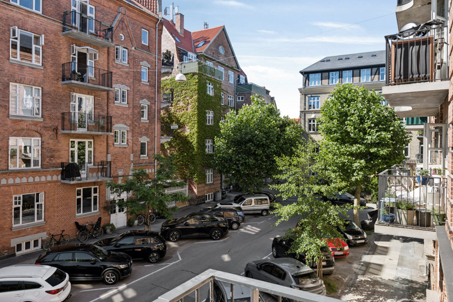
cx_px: 222
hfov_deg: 71.5
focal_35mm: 25
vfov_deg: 51.3
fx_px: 315
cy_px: 149
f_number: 8
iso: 160
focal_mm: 24
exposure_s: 1/200
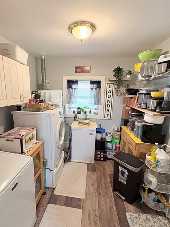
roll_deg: -1.4
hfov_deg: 71.2
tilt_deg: -11.8
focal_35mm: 18
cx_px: 73
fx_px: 118
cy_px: 116
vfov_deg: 87.7
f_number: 2.2
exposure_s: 1/60
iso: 400
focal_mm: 2.22
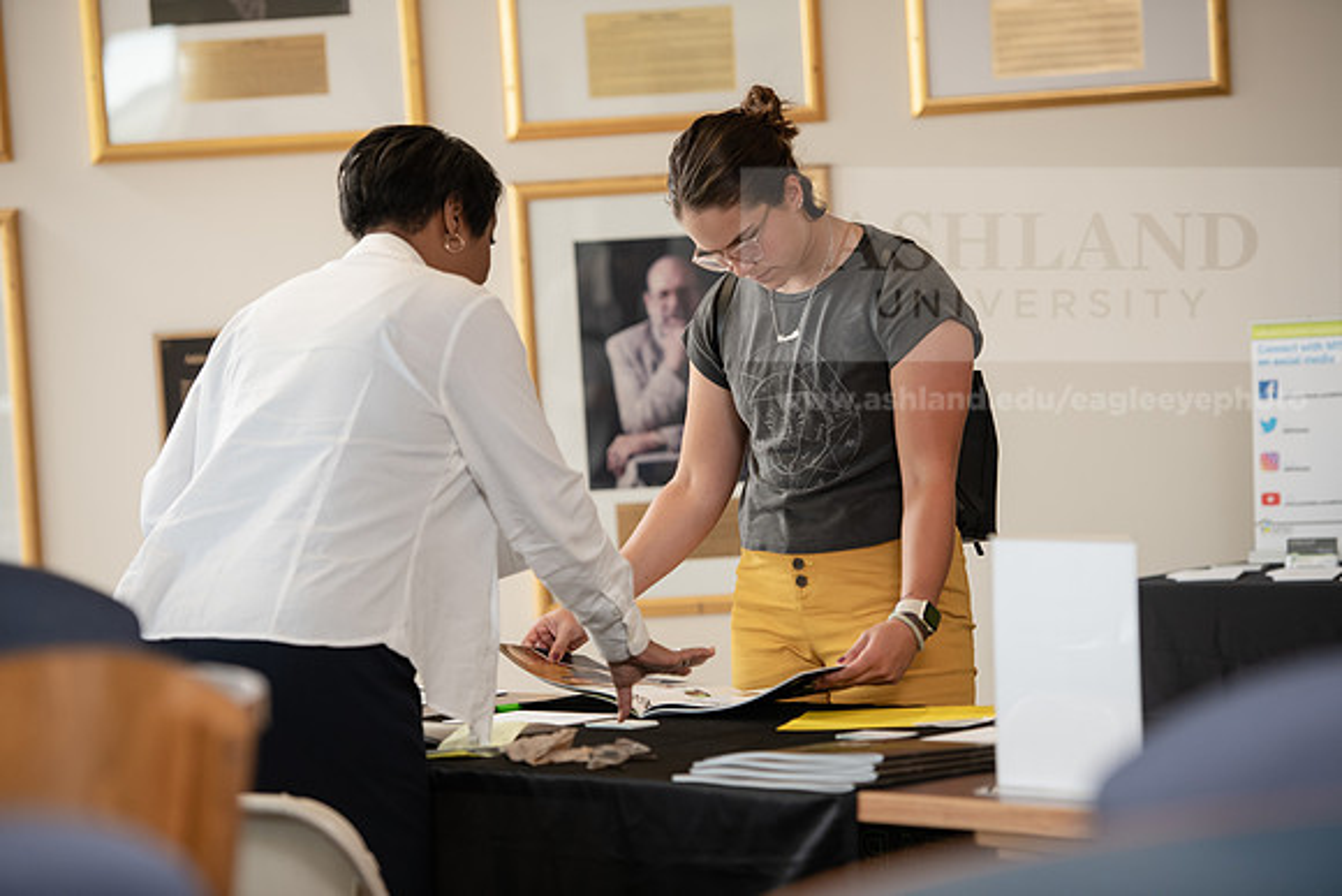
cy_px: 448
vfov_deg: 10.6
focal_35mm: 130
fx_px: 4847
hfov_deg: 15.8
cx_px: 671
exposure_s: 1/200
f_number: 3.2
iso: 800
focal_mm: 130
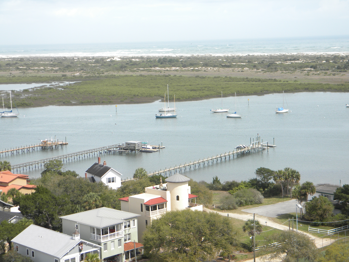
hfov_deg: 29.0
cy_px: 131
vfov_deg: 21.9
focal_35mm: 67
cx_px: 174
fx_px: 675
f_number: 4.3
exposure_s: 1/524
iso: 80
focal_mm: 12.2
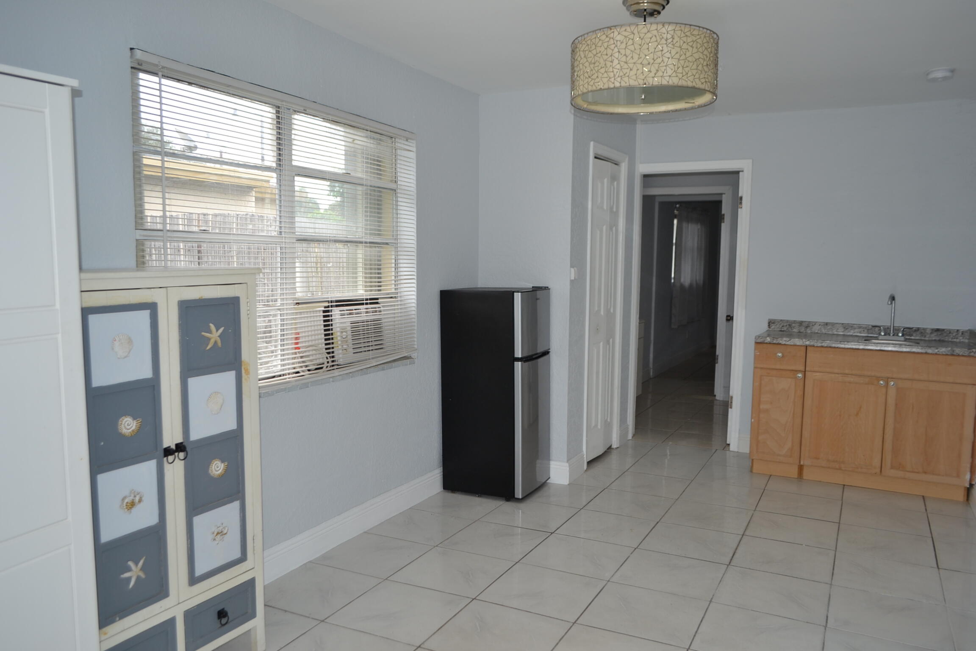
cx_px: 488
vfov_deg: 47.9
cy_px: 326
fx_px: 732
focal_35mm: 27
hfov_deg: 67.4
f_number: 4
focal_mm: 18
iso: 100
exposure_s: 1/160
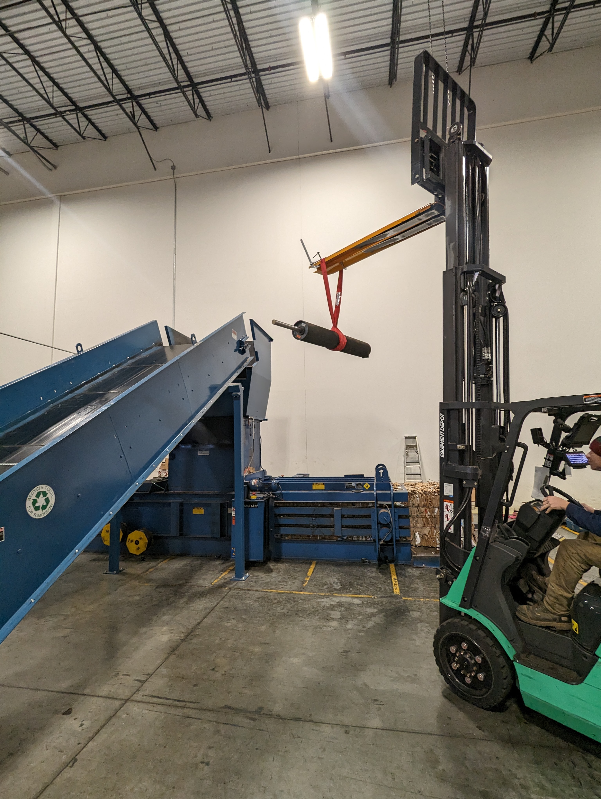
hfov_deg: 78.2
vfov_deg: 94.4
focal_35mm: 16
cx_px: 300
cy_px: 400
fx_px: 369
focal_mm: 2.35
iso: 189
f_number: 2.2
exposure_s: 1/51
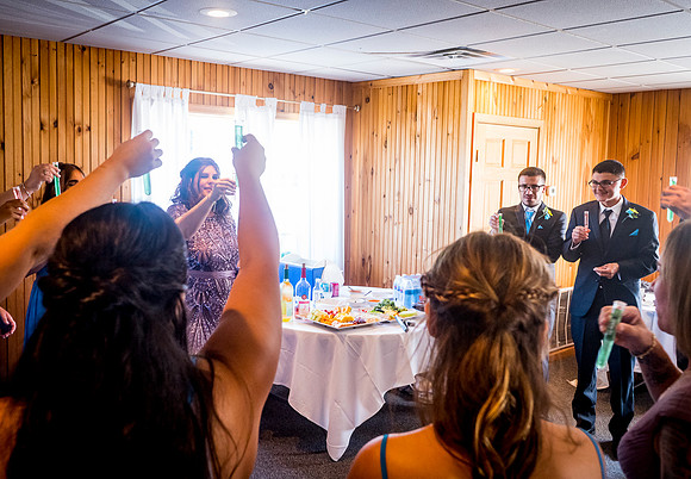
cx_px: 300
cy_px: 222
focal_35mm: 32
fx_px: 616
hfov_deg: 58.4
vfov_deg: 42.5
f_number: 5.6
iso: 4000
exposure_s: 1/80
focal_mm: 28
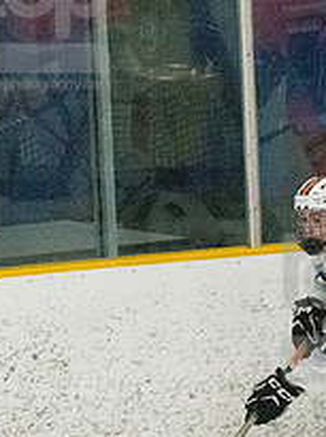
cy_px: 309
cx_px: 347
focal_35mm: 817
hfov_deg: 1.8
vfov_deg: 2.4
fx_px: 10291
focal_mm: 200
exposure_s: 1/1600
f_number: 5
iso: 8000
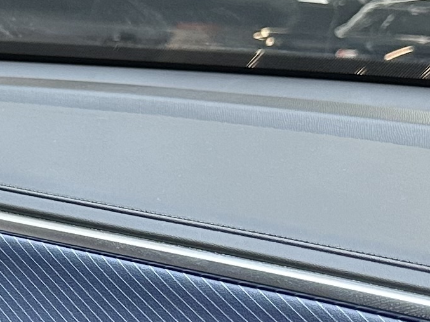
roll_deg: -0.2
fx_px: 1777
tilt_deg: -12.7
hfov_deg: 12.9
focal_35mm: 143
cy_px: 381
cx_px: -271
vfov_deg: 10.2
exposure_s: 1/50
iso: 160
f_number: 1.78
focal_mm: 6.86
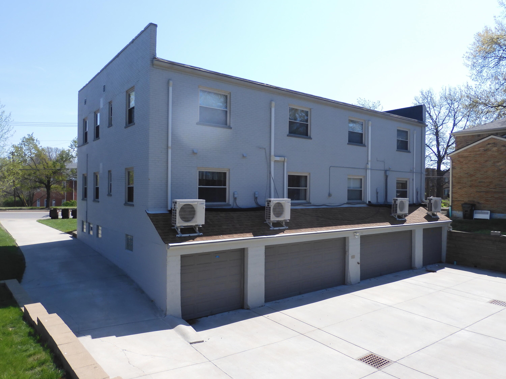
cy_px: 190
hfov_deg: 71.6
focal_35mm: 24
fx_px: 351
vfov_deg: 56.8
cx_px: 253
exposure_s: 1/800
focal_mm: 4.3
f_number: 3.4
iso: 100
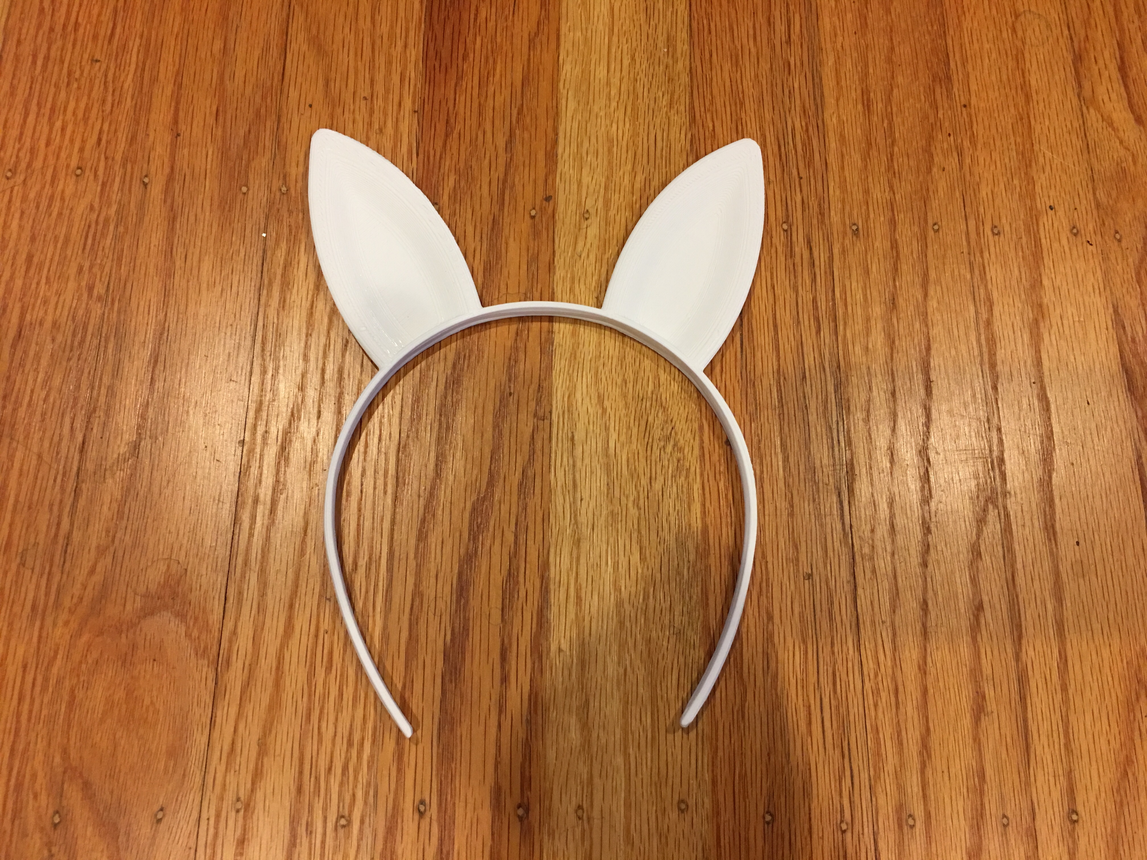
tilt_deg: -71.9
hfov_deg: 61.7
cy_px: 430
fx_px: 961
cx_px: 574
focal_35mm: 29
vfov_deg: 48.2
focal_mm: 4.15
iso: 64
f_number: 2.2
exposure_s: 1/15
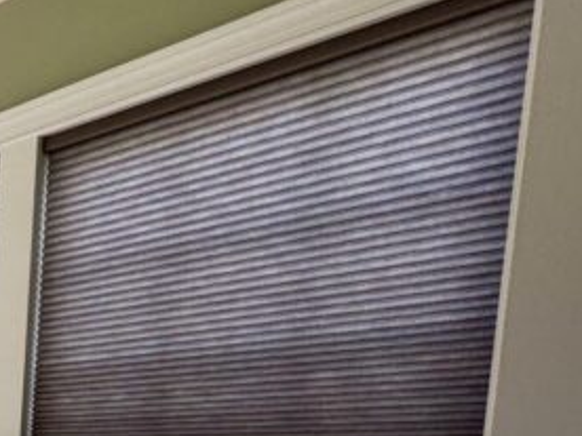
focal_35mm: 52
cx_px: -462
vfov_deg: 24.5
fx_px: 874
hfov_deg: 22.2
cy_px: 564
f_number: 2.2
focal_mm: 2.22
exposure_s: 1/221
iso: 40
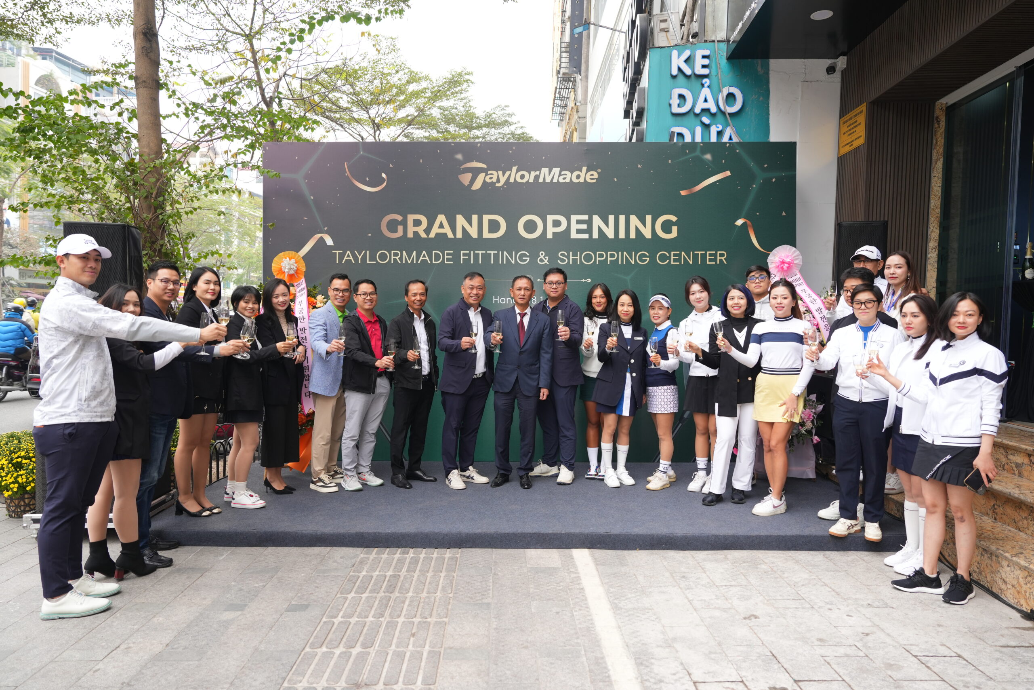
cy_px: 345
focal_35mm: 24
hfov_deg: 73.7
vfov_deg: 53.1
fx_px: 689
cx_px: 517
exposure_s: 1/160
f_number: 3.5
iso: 320
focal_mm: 24
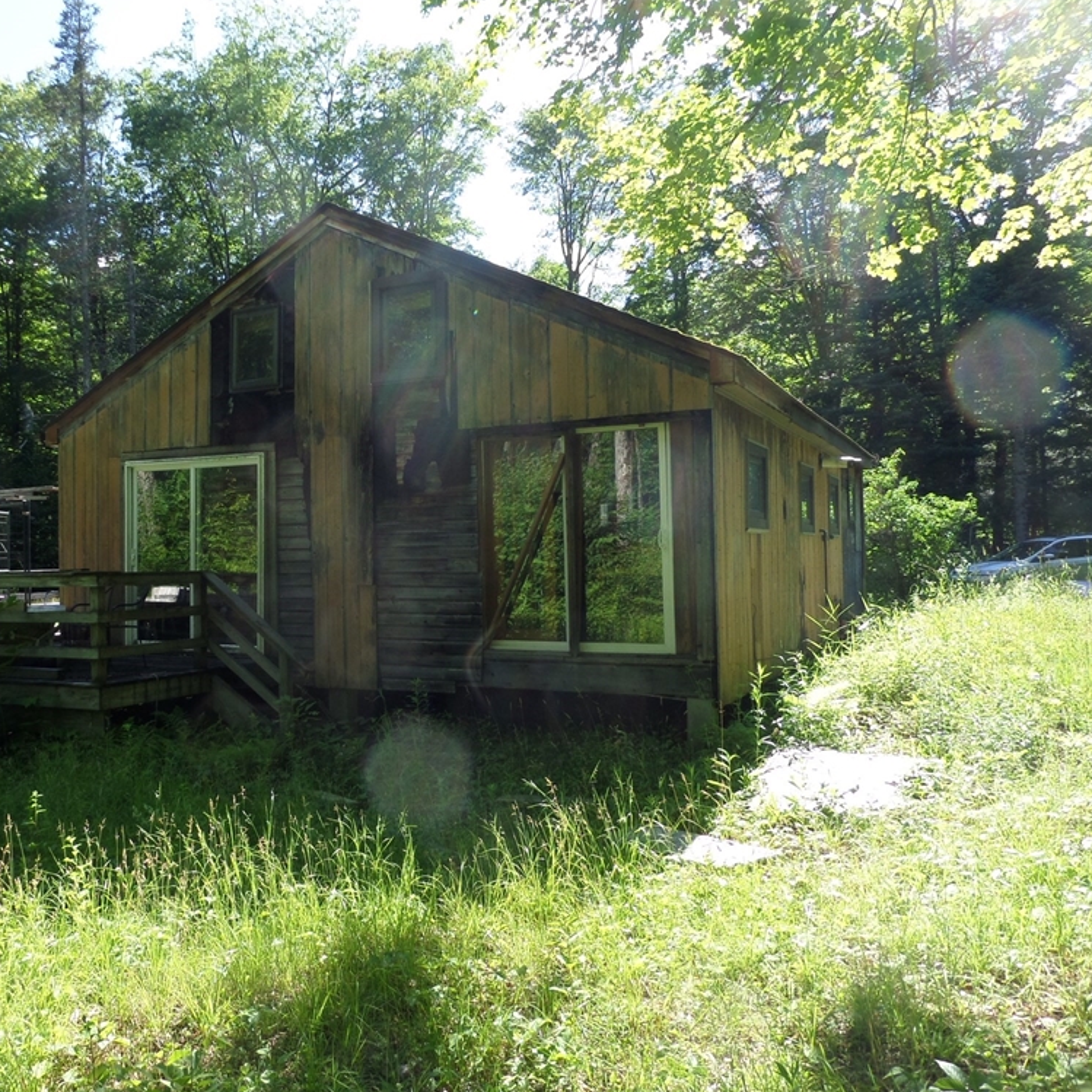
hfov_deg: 54.6
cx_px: 375
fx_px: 1035
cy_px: 535
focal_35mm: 29
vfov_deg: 55.6
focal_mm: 4
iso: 100
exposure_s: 1/250
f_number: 3.2
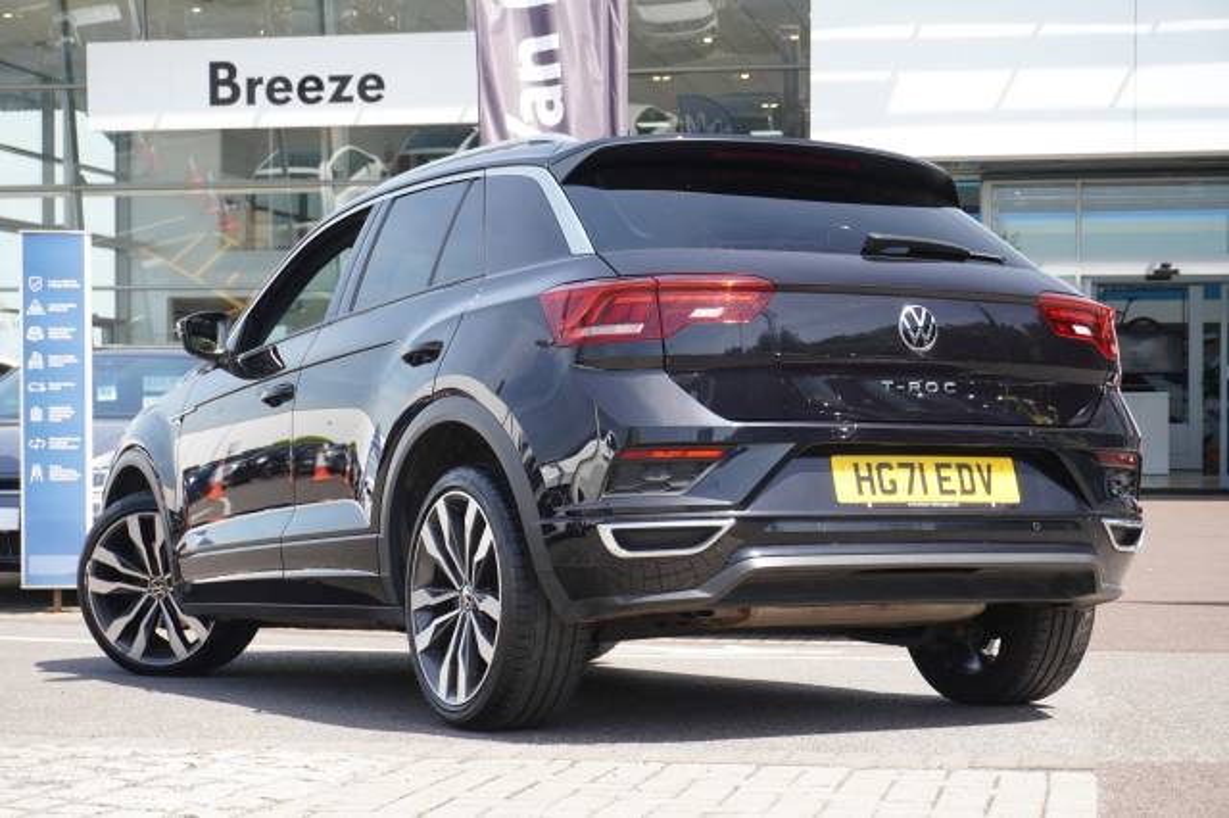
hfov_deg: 29.9
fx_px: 2303
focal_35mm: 68
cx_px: 614
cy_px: 409
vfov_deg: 20.1
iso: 125
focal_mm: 45
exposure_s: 1/80
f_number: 5.6
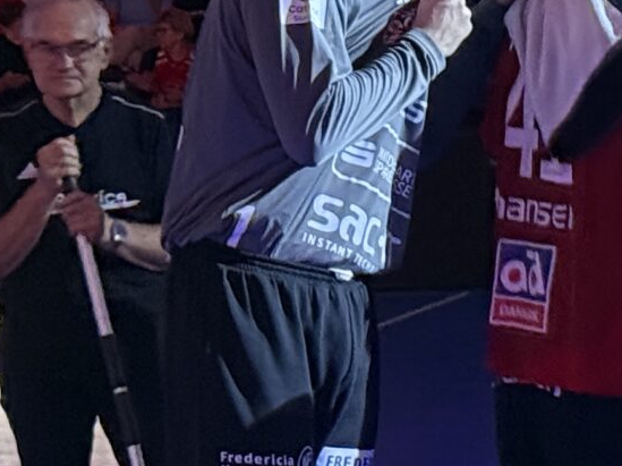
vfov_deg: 6.6
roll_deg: +0.4
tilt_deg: -1.4
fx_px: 4022
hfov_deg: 8.4
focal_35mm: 224
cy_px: 86
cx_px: 1275
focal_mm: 6.76
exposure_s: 1/30
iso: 640
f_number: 1.78
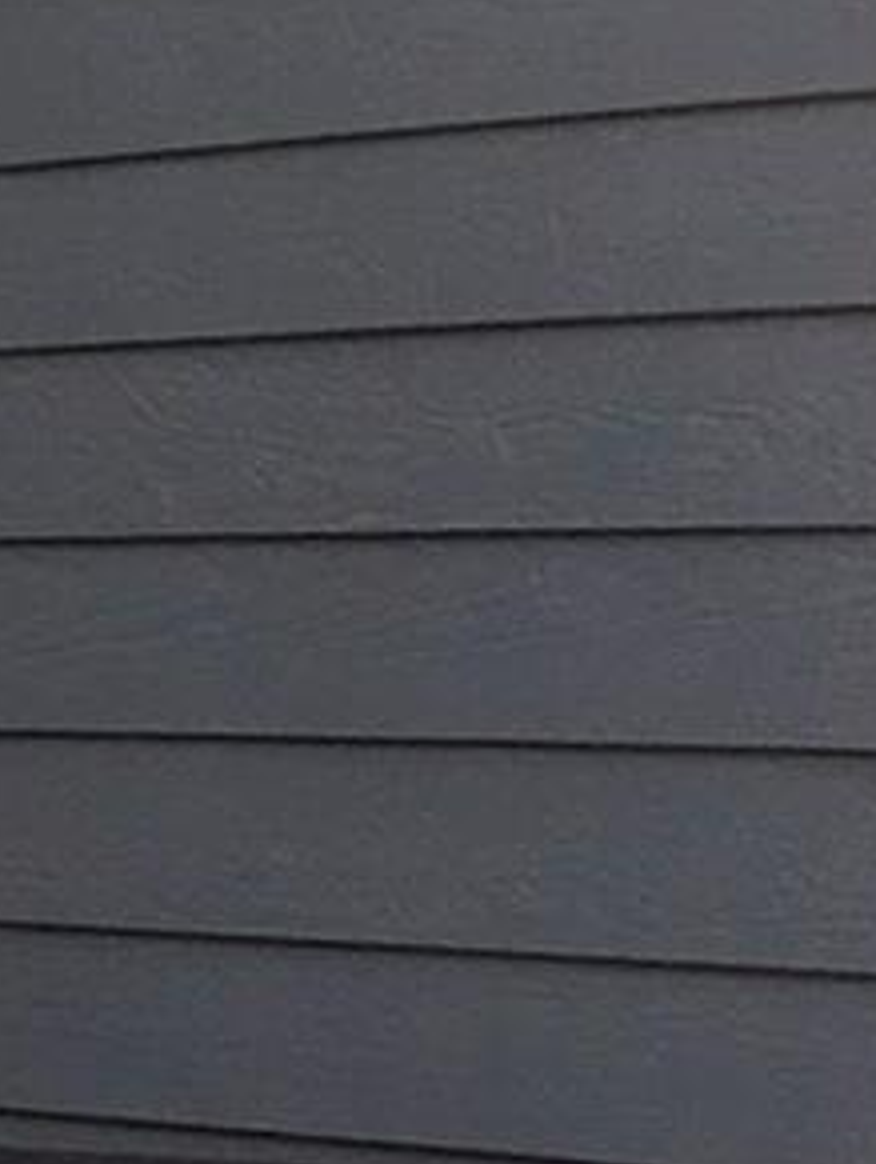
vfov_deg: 9.9
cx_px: -1128
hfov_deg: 7.1
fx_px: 6700
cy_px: 140
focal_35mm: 199
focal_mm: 4.15
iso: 25
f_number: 2.2
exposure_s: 1/313
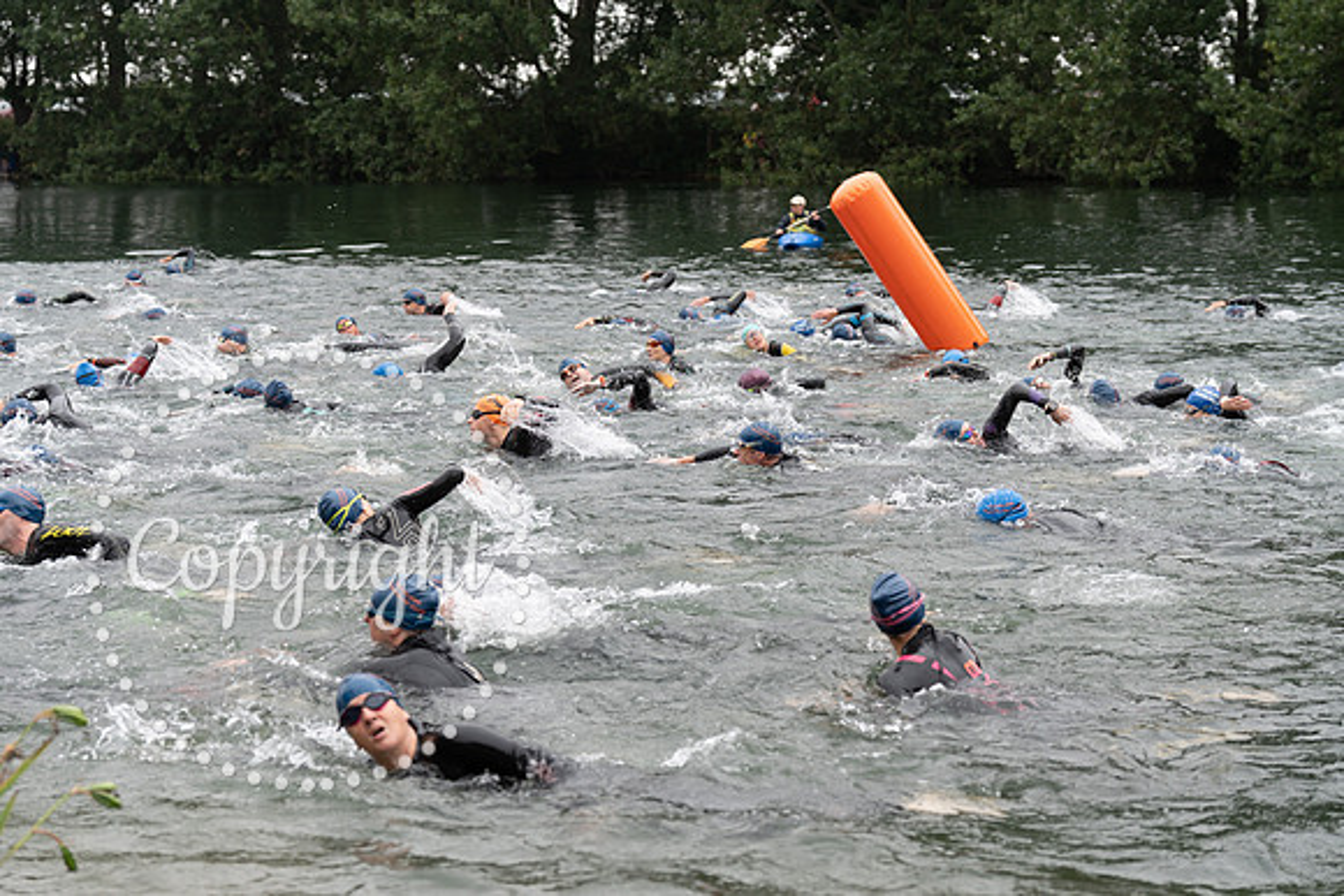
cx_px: 672
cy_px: 448
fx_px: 2614
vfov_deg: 19.5
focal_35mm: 70
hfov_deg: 28.8
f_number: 4
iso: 320
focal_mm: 70
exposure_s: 1/400
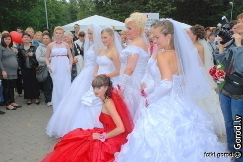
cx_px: 122
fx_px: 223
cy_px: 81
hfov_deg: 57.2
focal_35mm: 33
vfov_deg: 40.0
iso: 640
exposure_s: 1/180
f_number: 13
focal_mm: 22
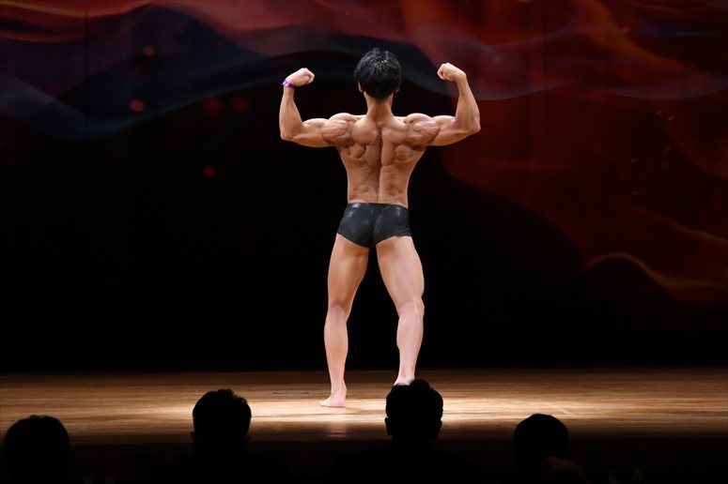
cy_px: 242
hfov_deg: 9.5
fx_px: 4386
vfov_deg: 6.3
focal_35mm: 217
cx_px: 364
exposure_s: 1/400
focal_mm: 145
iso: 3200
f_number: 5.6
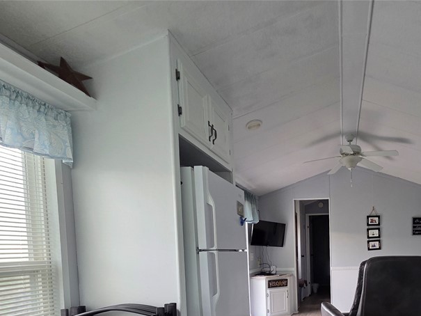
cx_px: 334
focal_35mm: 22
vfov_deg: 55.3
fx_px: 268
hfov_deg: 69.3
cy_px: 267
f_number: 2.2
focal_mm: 2.2
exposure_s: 1/120
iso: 200
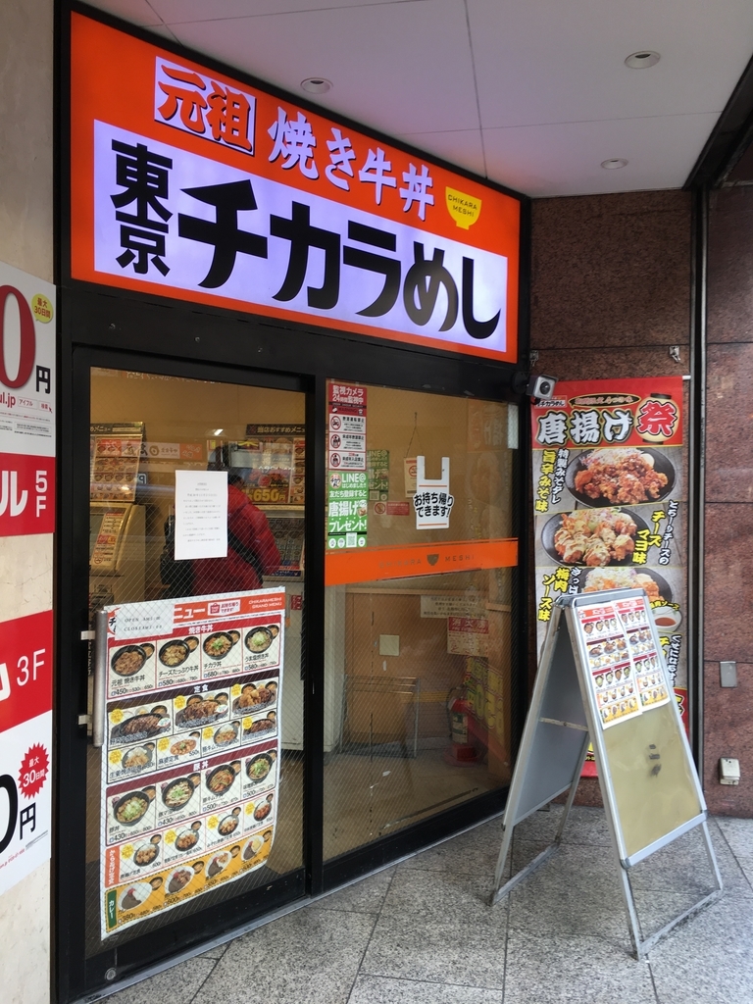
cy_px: 502
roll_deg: -1.8
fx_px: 841
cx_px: 376
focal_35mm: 29
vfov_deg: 61.7
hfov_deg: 48.2
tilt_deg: +1.8
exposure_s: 1/60
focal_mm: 4.15
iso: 32
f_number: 2.2
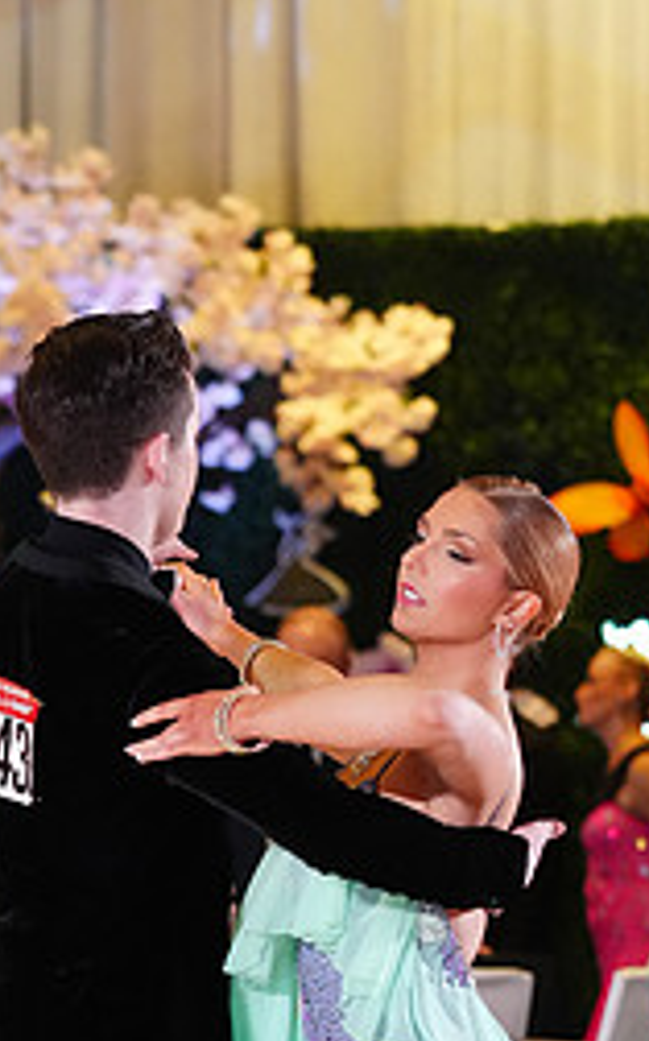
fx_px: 8992
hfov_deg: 4.1
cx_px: 151
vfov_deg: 6.6
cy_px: 1194
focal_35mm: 317
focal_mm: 135
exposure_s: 1/400
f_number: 4
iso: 3200
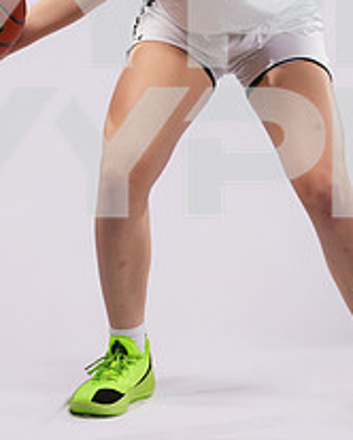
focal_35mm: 171
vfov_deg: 11.2
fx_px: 2230
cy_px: 4
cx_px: 164
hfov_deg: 9.1
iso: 160
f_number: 11
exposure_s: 1/125
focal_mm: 84
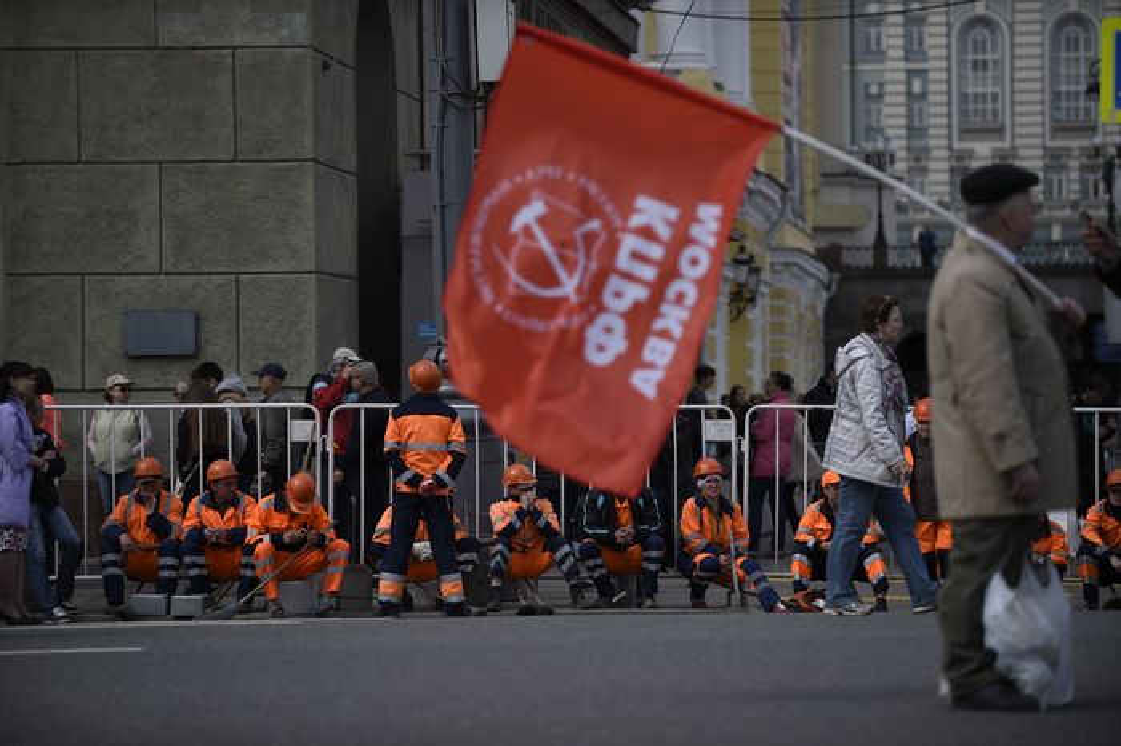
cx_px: 560
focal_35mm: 135
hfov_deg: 15.2
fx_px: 4202
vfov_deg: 10.2
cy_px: 373
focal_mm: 135
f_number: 2.8
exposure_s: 1/2500
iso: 100
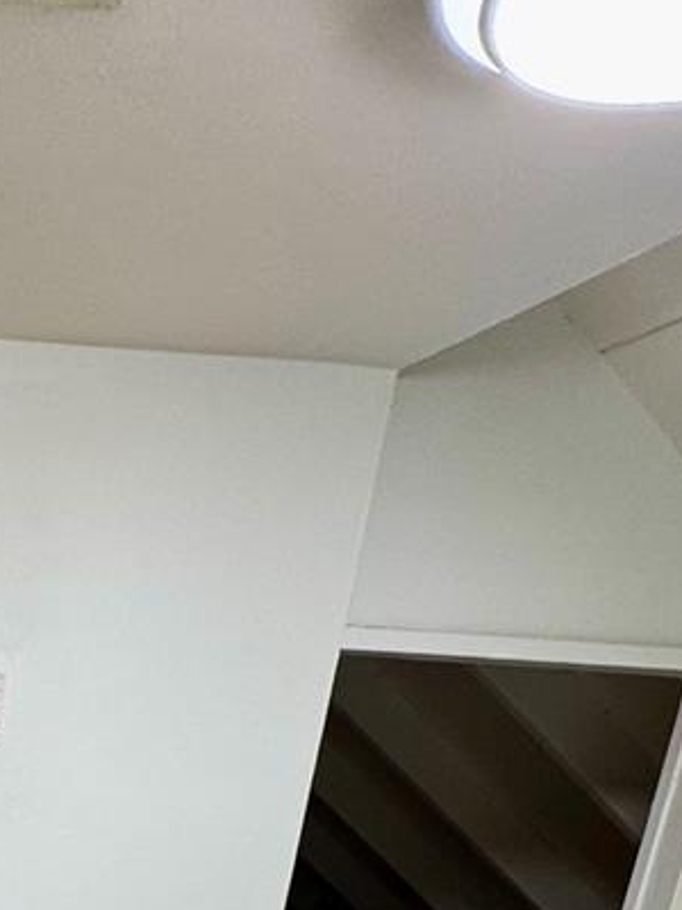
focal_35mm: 42
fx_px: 1103
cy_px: 1133
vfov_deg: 34.3
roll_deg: -2.3
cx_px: -300
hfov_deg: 26.5
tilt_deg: -18.1
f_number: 2.2
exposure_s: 1/68
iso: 125
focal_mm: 2.22
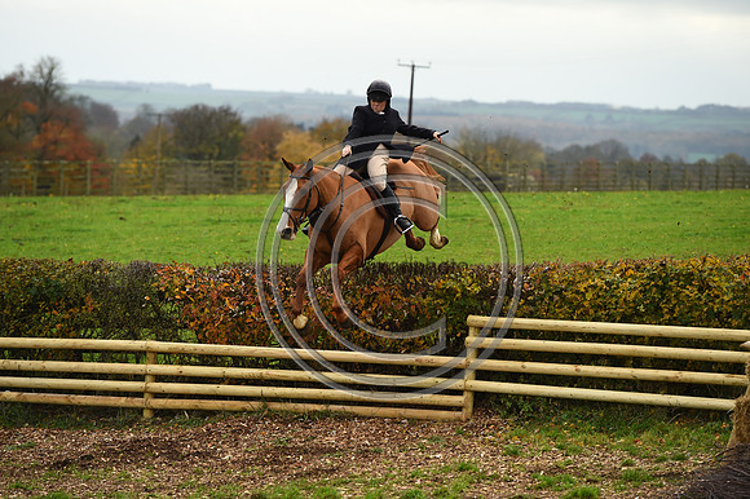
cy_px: 250
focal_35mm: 185
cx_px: 375
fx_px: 3852
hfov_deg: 11.1
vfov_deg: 7.4
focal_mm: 185
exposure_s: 1/1000
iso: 720
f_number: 5
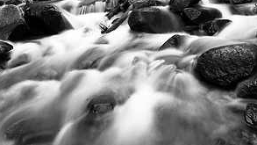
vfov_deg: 37.9
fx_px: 198
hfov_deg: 66.0
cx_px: 127
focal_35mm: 29
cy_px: 18
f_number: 22
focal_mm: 12
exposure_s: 3.6
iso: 100
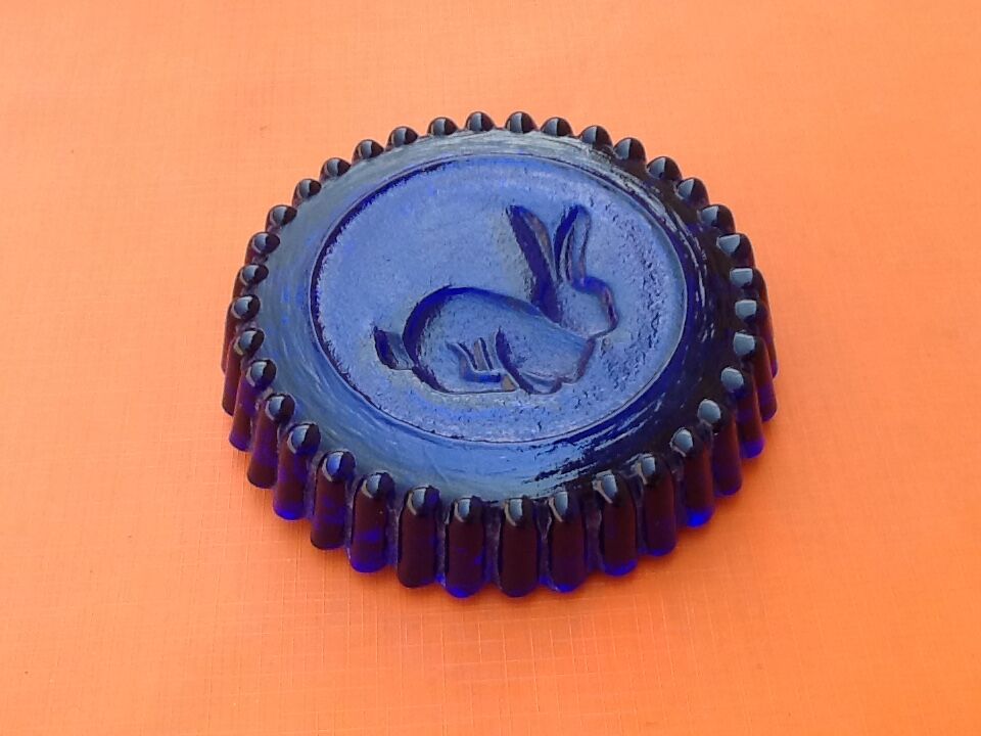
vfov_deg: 32.9
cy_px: 368
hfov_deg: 42.9
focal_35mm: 44
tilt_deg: -53.4
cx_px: 490
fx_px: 1247
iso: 40
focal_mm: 2.03
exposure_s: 1/260
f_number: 2.4
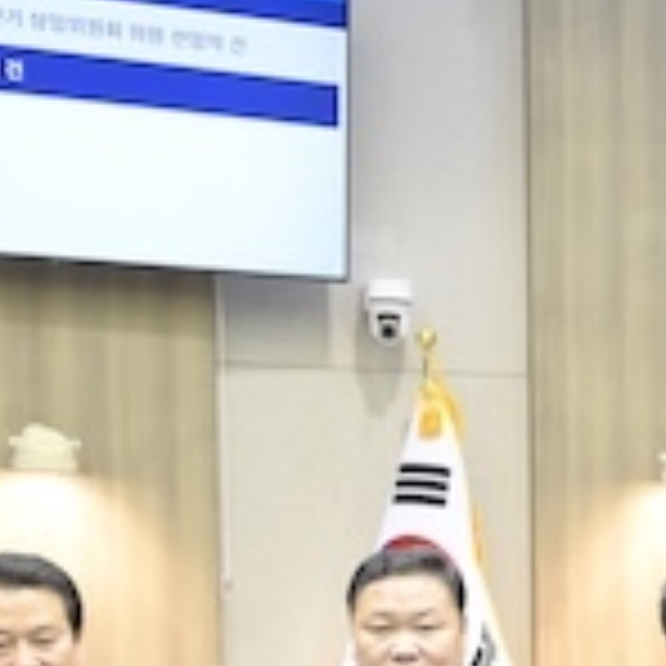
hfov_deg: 15.4
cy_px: 776
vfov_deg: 16.5
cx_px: 1084
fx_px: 2214
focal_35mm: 102
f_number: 5.6
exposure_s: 1/60
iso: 3200
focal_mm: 29.5
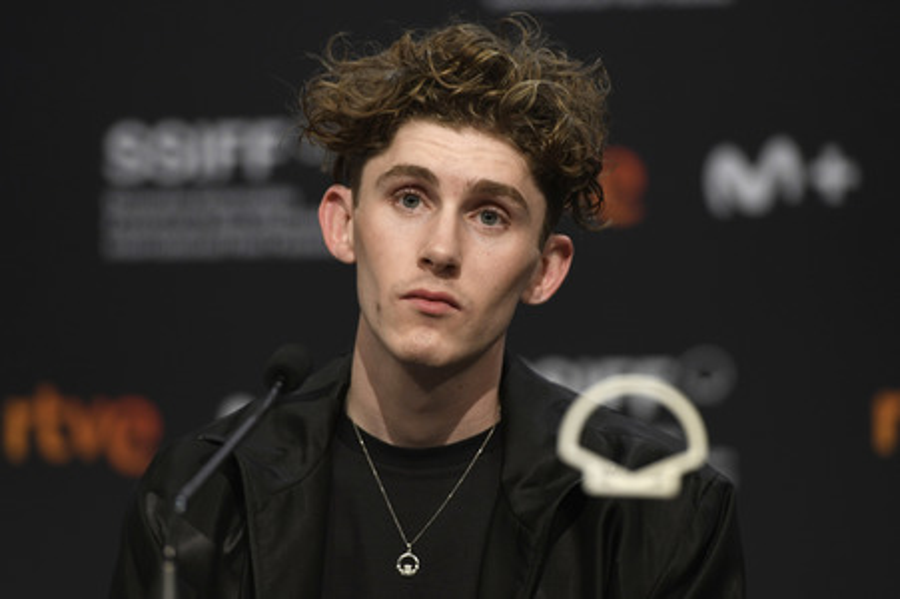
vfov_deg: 6.9
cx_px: 450
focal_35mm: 200
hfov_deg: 10.3
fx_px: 4996
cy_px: 300
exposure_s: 1/250
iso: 1000
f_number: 3.5
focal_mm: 200
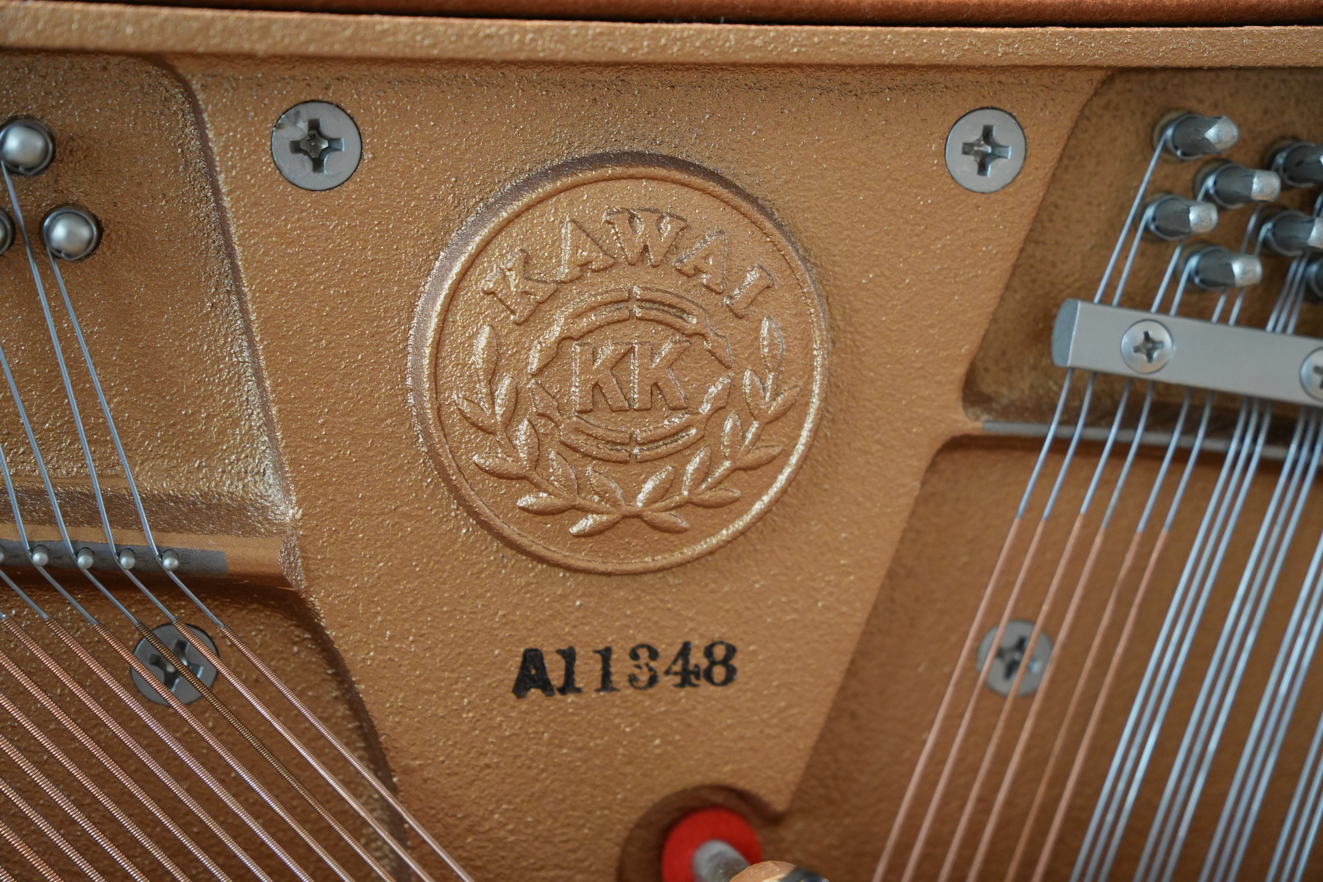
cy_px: 441
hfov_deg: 28.6
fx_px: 2591
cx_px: 662
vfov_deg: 19.3
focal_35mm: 70
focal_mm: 47
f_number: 2.8
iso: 2000
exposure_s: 1/80
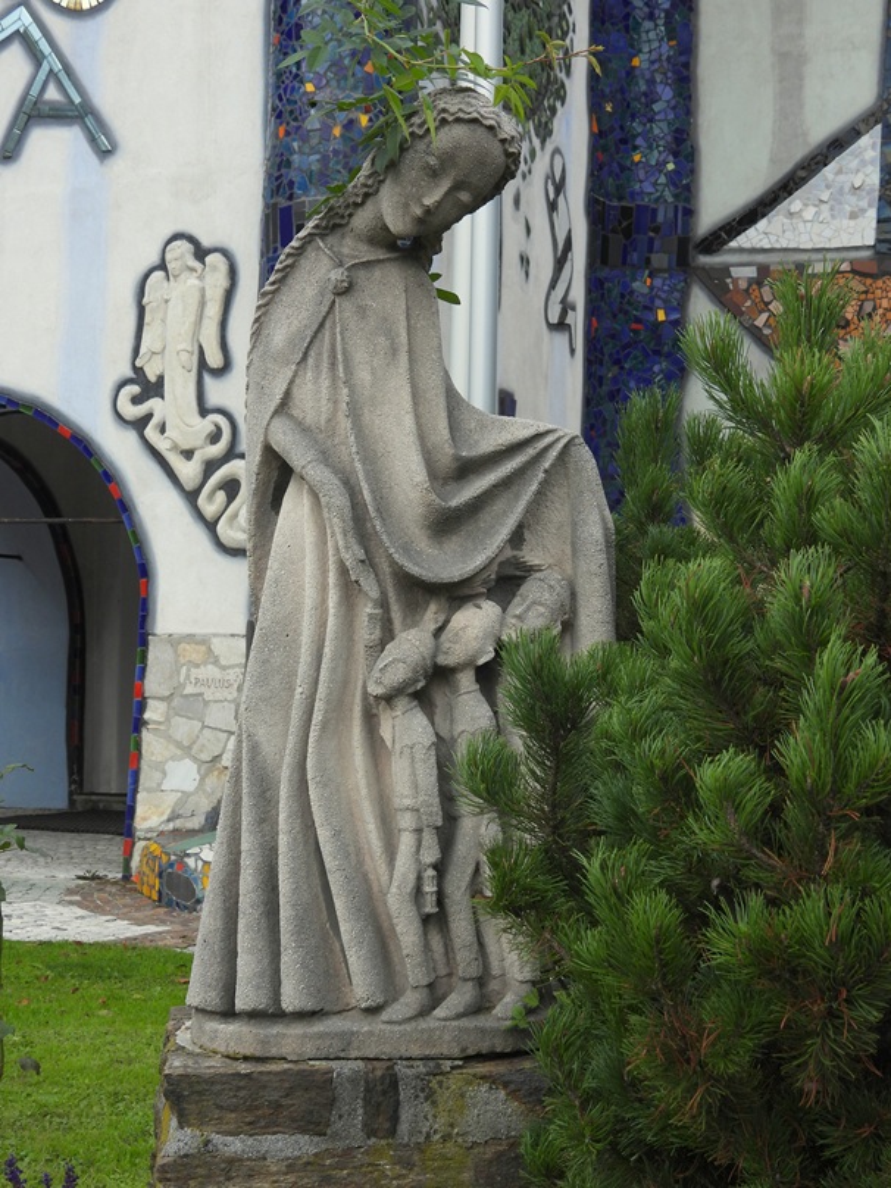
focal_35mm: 70
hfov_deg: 21.0
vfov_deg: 27.8
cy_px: 594
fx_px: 2402
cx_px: 446
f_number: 3.5
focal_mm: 12.5
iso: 100
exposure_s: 1/400
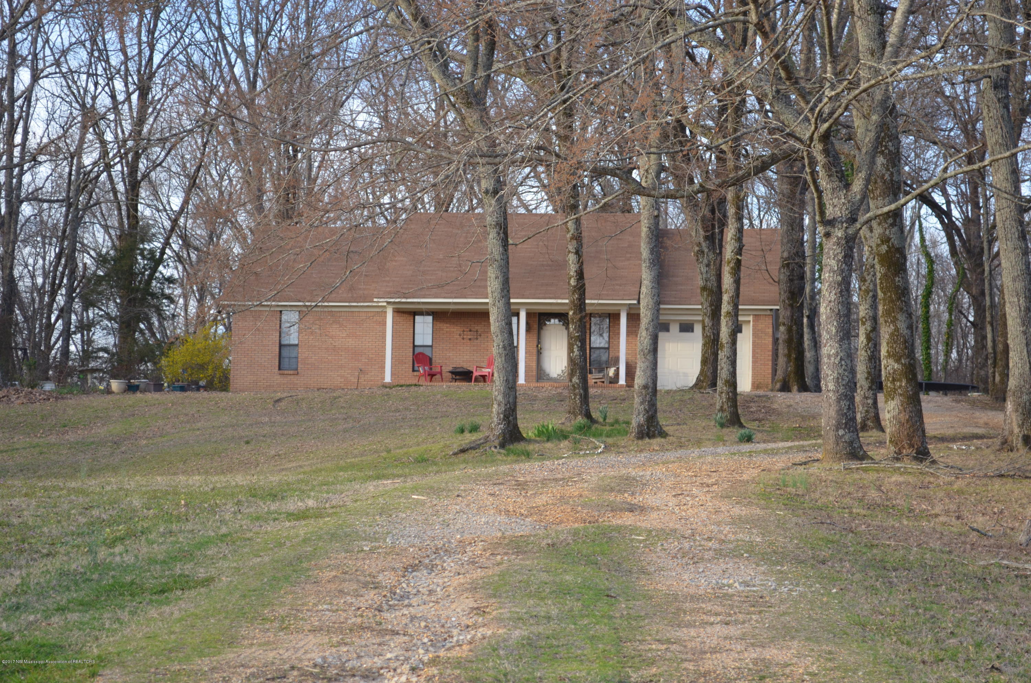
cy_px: 342
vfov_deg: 16.5
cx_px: 516
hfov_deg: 24.7
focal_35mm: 82
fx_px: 2358
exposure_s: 1/200
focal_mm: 55
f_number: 5.6
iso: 400
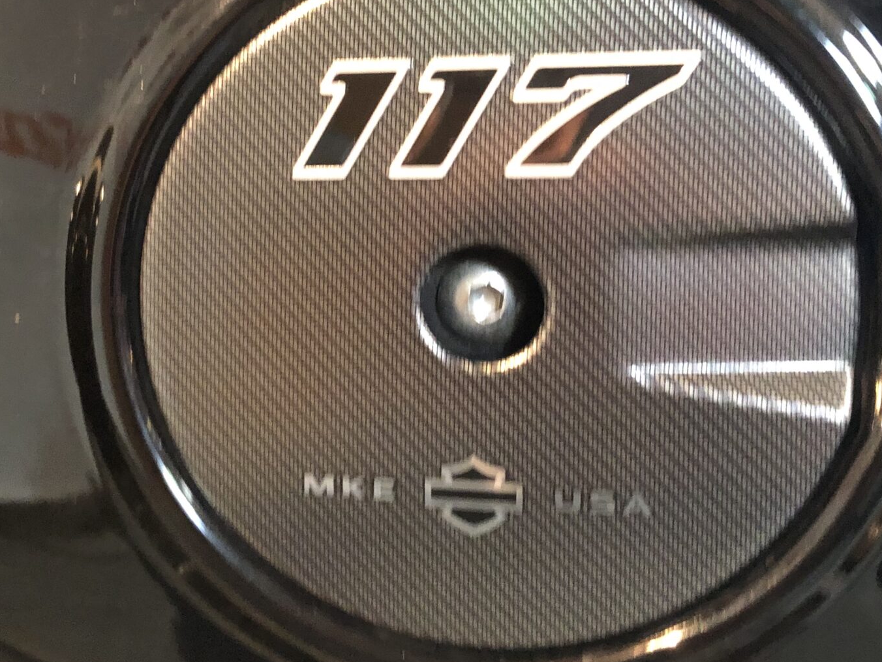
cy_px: 254
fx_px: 1350
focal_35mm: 53
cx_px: 384
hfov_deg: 36.1
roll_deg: -0.9
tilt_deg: -18.1
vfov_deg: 27.4
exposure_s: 1/5
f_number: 1.8
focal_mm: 3.99
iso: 100
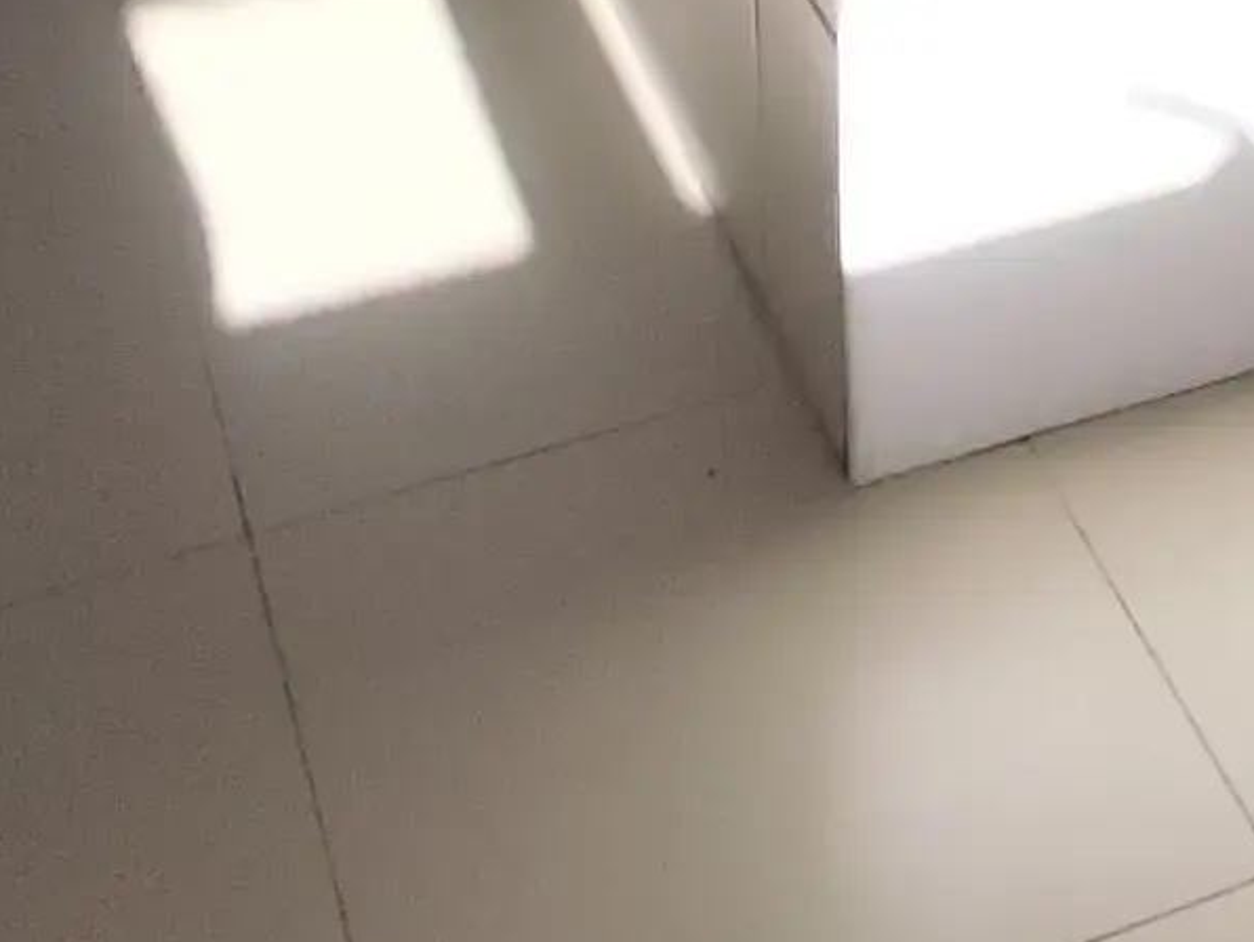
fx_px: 3190
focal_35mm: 88
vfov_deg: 14.0
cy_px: -988
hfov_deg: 21.7
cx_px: 1124
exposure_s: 1/669
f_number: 2.2
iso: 50
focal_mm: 1.65
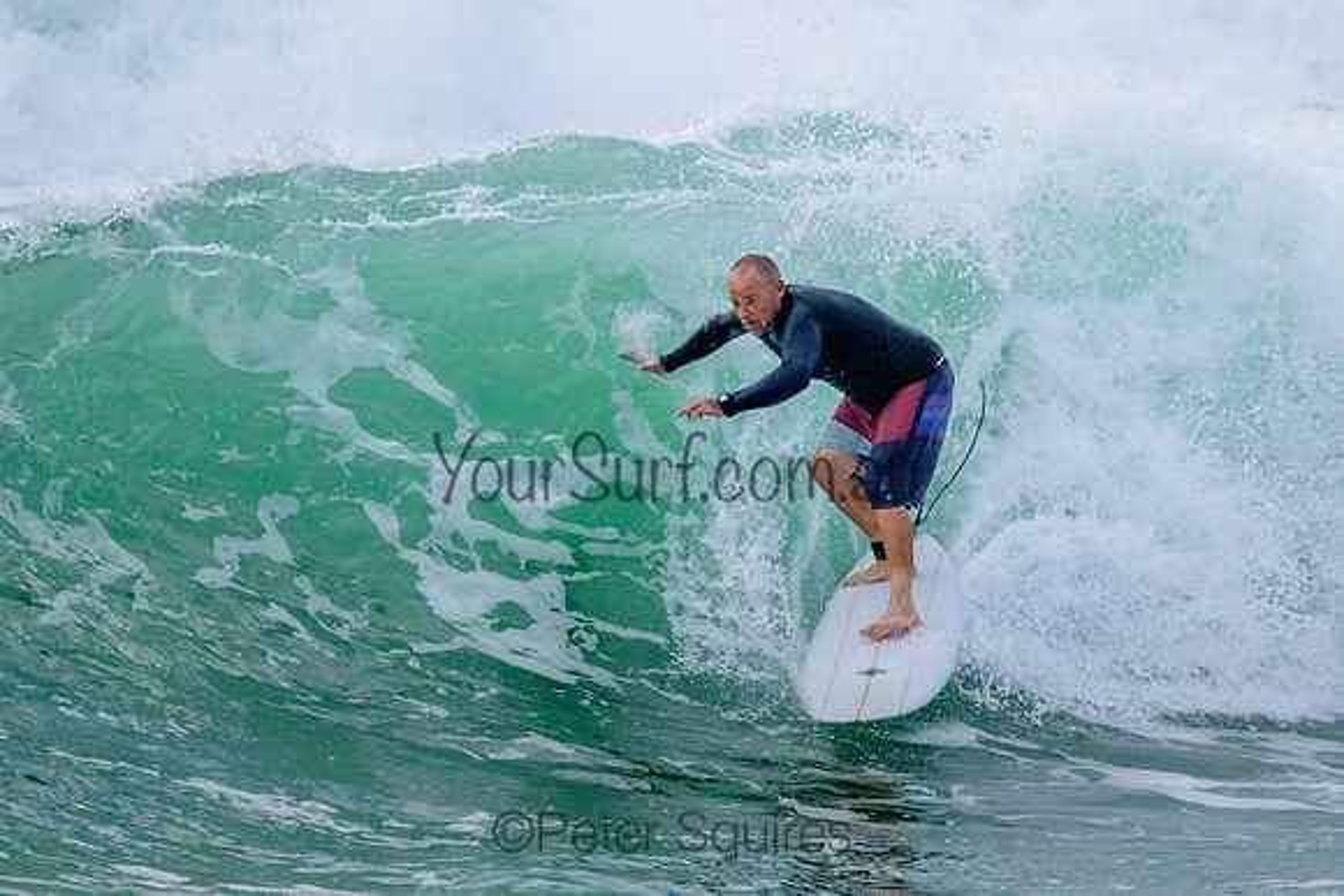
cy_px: 370
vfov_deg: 1.5
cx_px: 789
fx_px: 35056
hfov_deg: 2.2
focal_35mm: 939
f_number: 11
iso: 1400
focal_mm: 800
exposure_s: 1/2000
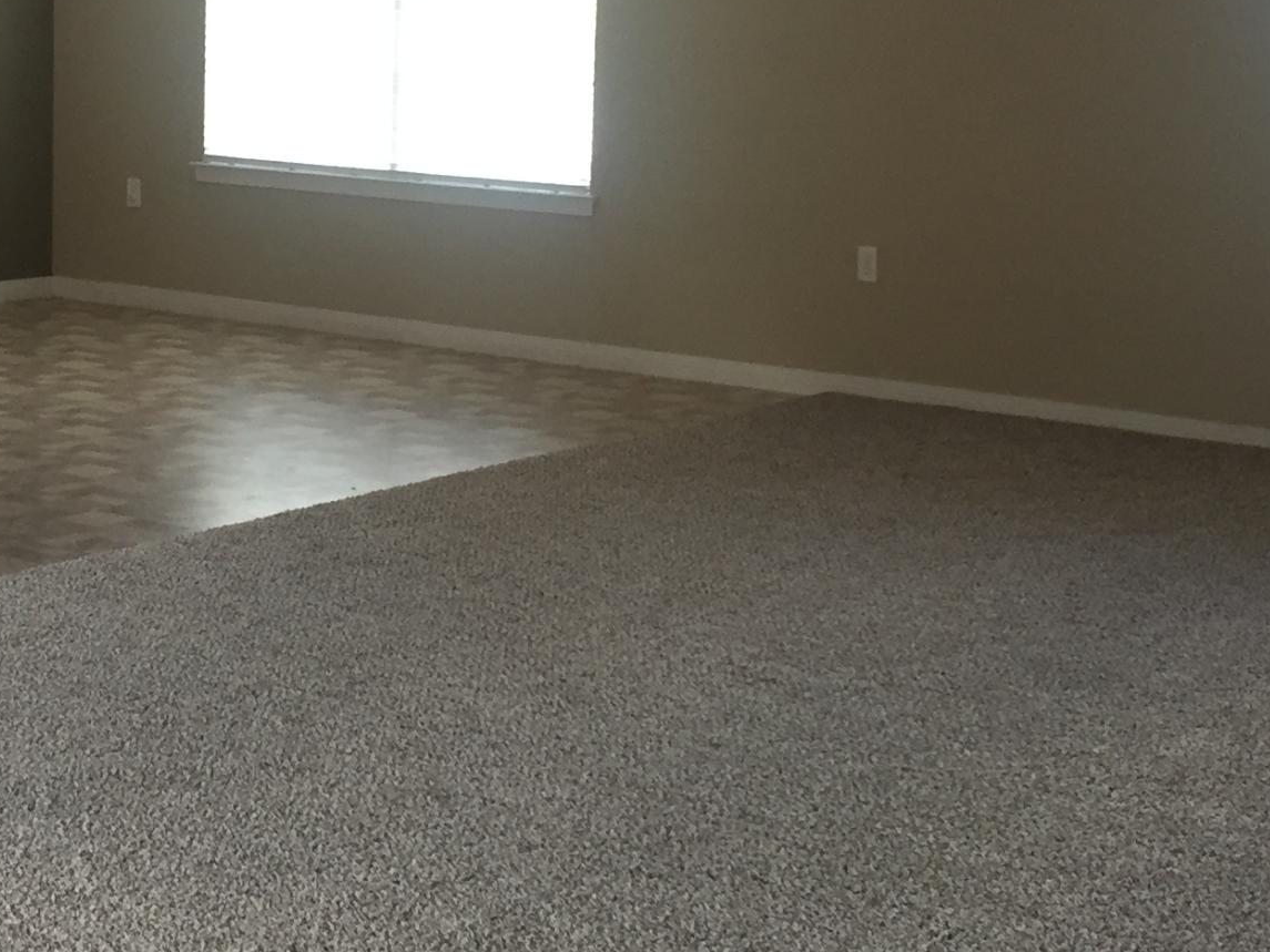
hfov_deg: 25.4
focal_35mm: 76
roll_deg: -1.6
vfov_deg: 19.3
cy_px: 275
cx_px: 317
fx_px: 2789
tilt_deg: -7.2
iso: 100
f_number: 2.2
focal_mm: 4.15
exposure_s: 1/30
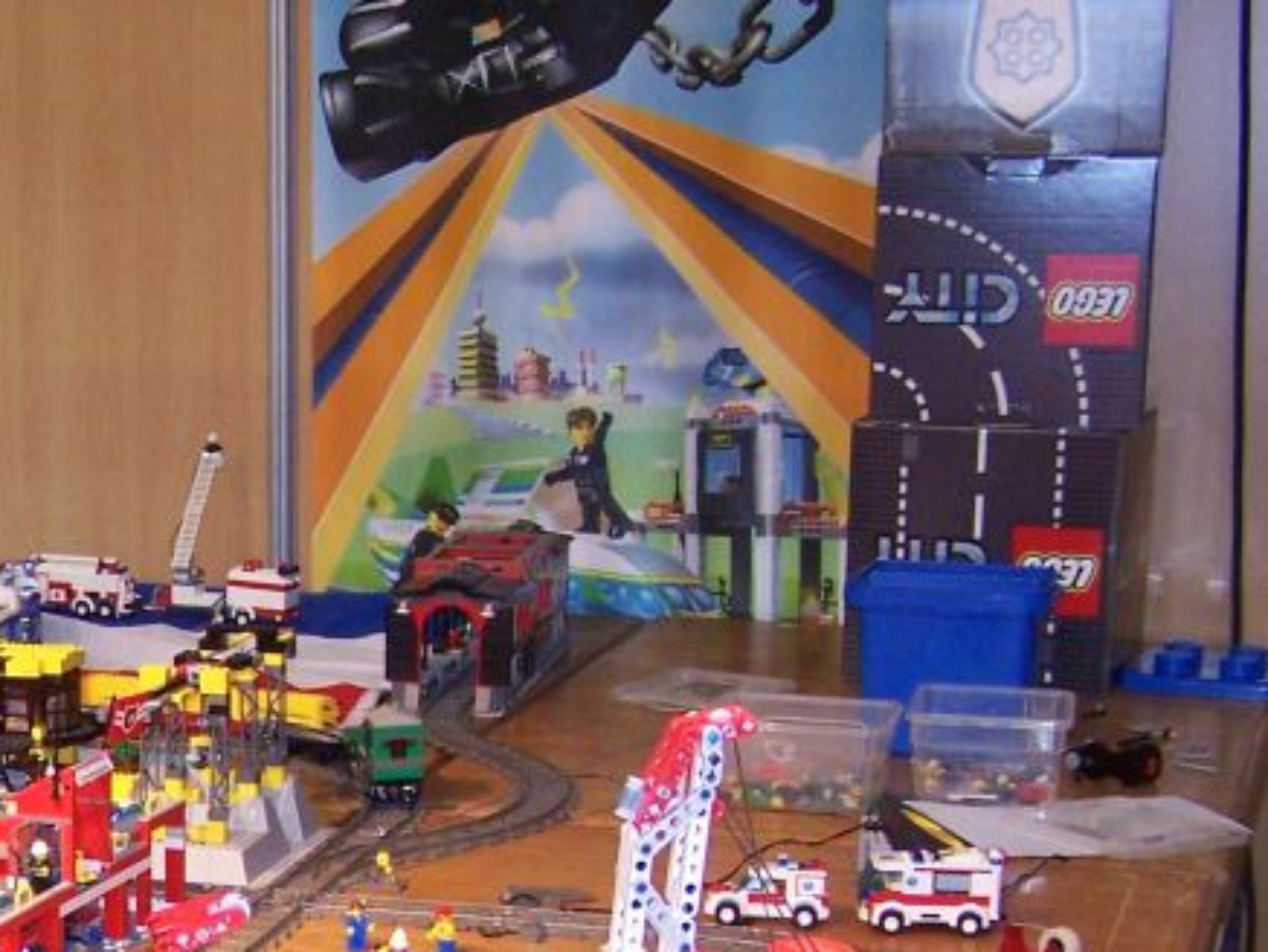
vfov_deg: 16.2
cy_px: 975
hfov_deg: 21.2
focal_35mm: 89
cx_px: -20
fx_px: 3261
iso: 140
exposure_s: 1/15
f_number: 2.8
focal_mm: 6.3
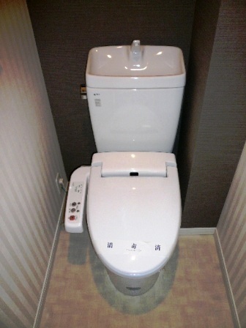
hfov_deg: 49.7
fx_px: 265
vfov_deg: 63.4
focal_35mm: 28
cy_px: 164
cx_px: 123
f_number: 2.8
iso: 100
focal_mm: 4.6
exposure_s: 1/30
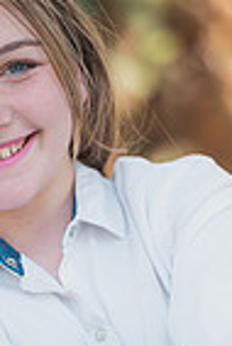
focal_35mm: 158
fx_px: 1524
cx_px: 132
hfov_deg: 8.7
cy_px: 385
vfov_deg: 12.7
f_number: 1.4
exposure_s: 1/2000
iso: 250
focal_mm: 50
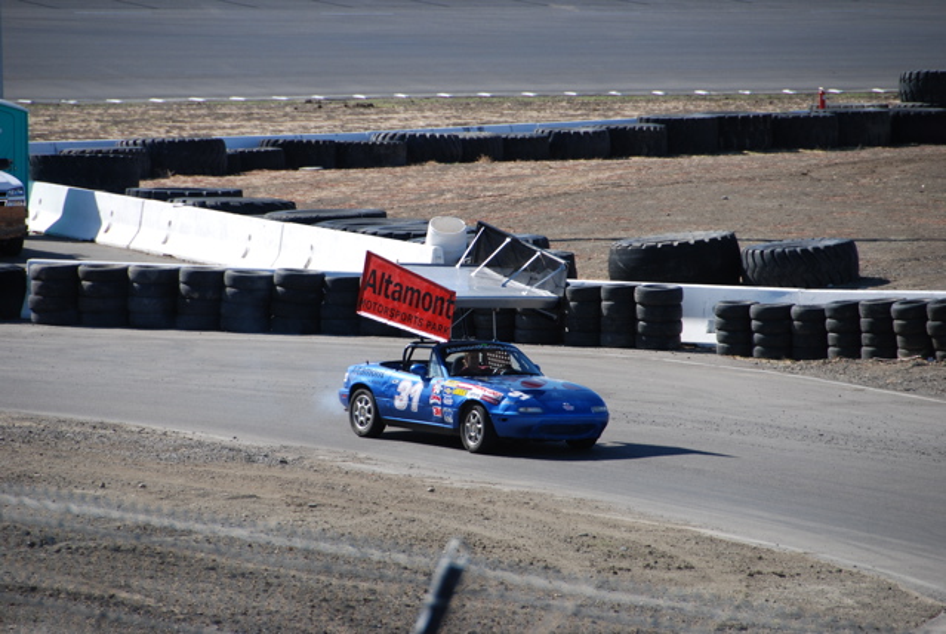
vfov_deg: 4.6
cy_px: 317
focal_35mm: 300
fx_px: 7894
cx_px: 473
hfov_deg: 6.9
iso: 200
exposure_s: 1/800
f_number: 5.6
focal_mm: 200
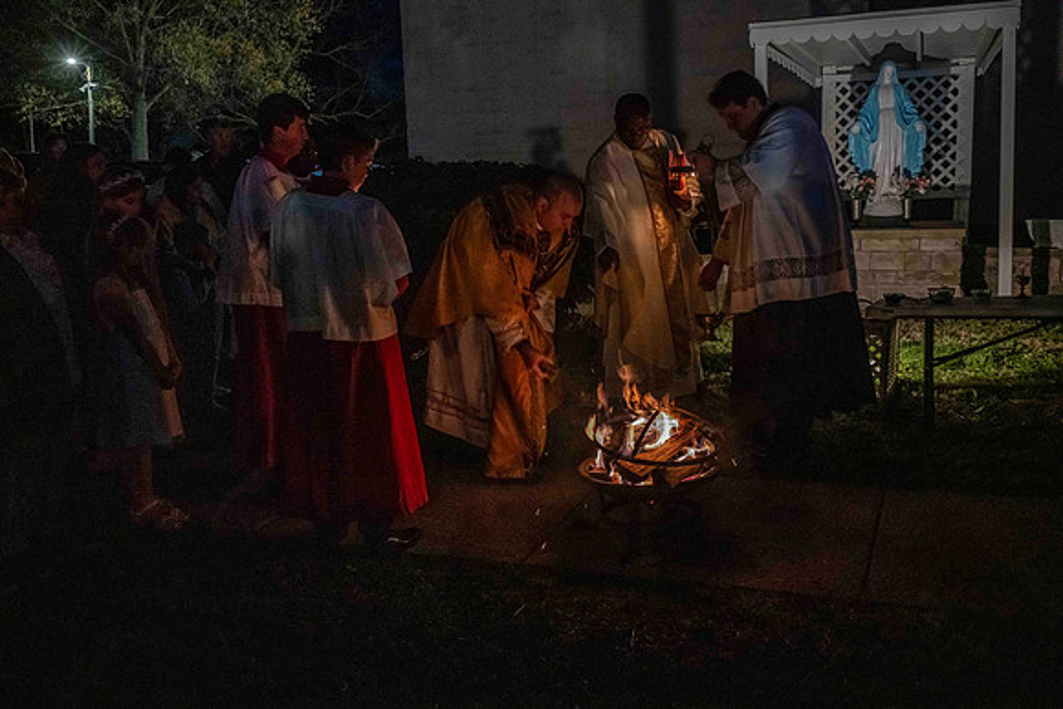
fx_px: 1093
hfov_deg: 51.9
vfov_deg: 36.0
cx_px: 532
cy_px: 354
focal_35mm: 37
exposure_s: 1/40
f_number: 6.3
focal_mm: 37
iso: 8000
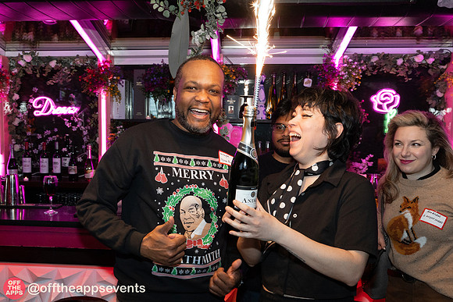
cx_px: 191
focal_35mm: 39
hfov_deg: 49.5
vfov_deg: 34.3
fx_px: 490
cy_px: 172
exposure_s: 1/60
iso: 2000
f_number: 5.6
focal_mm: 24
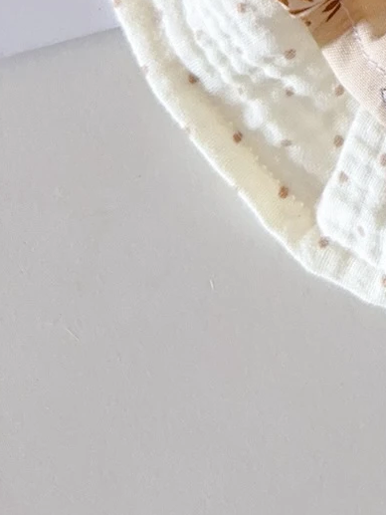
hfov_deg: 13.5
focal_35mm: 95
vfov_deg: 18.0
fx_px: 1412
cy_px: -301
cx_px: 758
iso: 250
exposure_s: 1/60
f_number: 1.78
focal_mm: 6.76
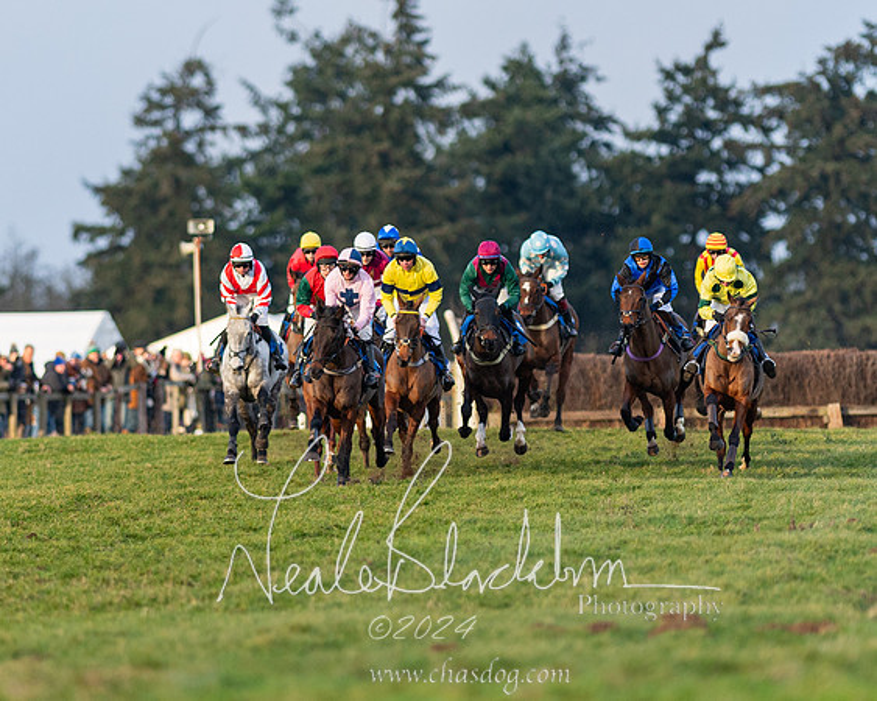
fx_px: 14809
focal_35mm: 571
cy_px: 347
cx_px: 364
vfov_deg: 2.7
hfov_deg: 3.4
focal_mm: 300
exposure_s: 1/1600
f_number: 2.8
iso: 500
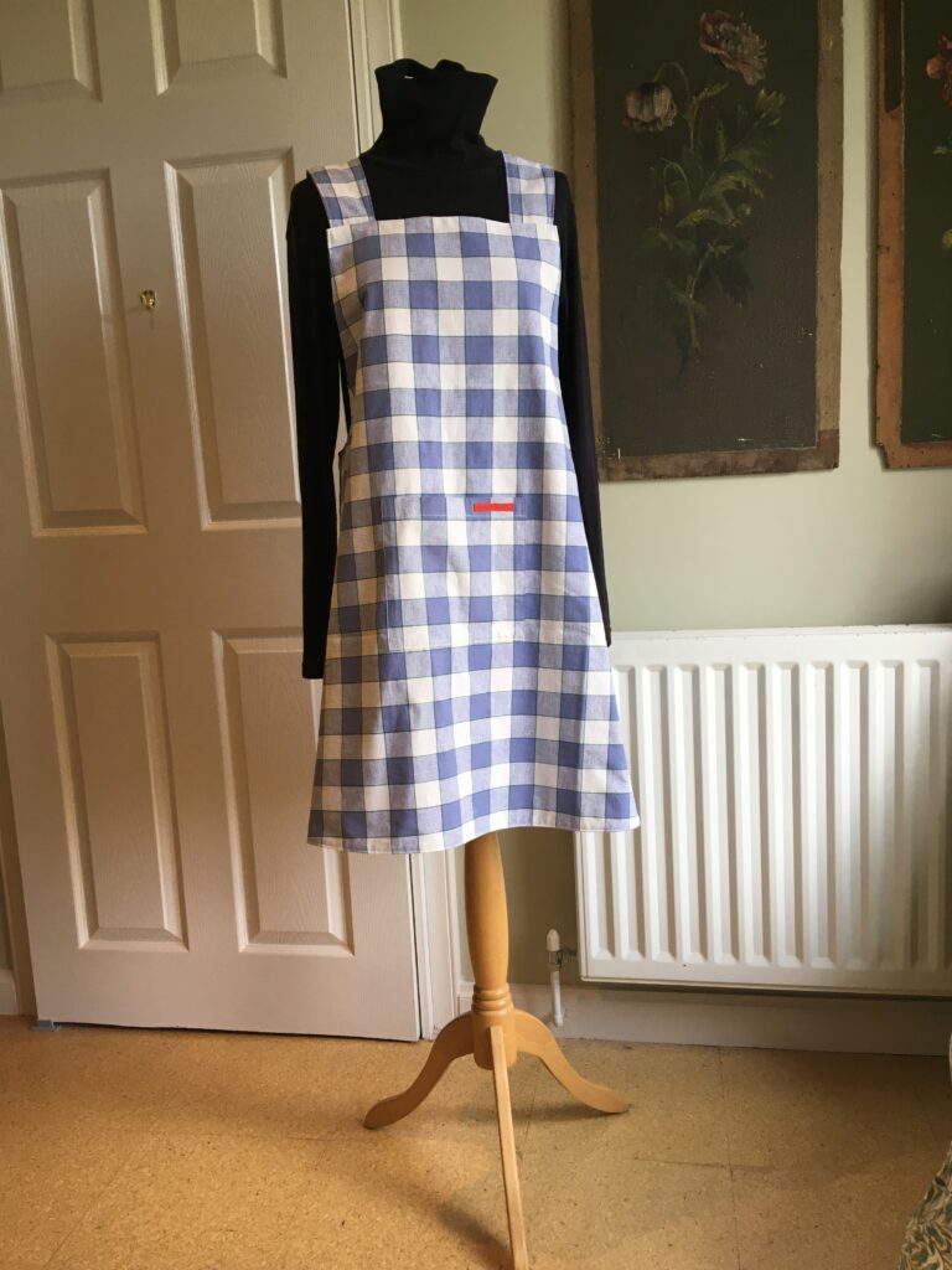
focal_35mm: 29
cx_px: 476
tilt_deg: -9.1
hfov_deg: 48.2
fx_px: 1063
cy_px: 635
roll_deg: +4.7
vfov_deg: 61.7
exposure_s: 1/33
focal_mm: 4.15
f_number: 2.2
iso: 25
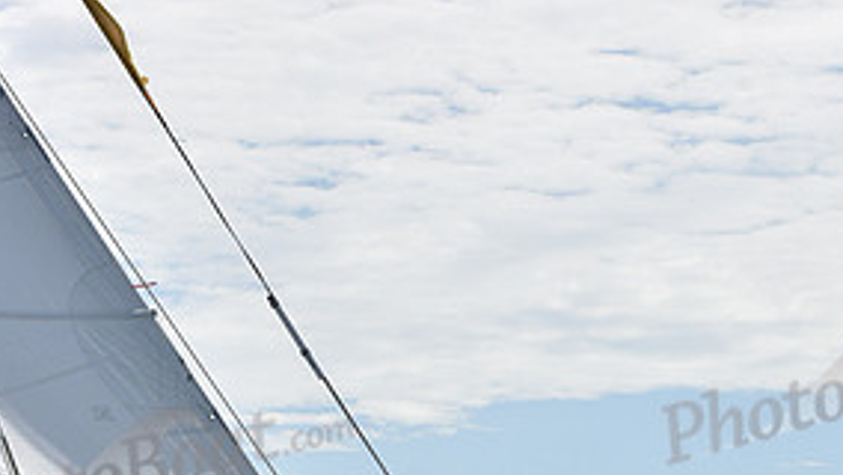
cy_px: 858
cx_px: 509
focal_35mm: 182
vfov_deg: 6.5
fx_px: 4070
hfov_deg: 11.8
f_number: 11
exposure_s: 1/1000
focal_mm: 85
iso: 320
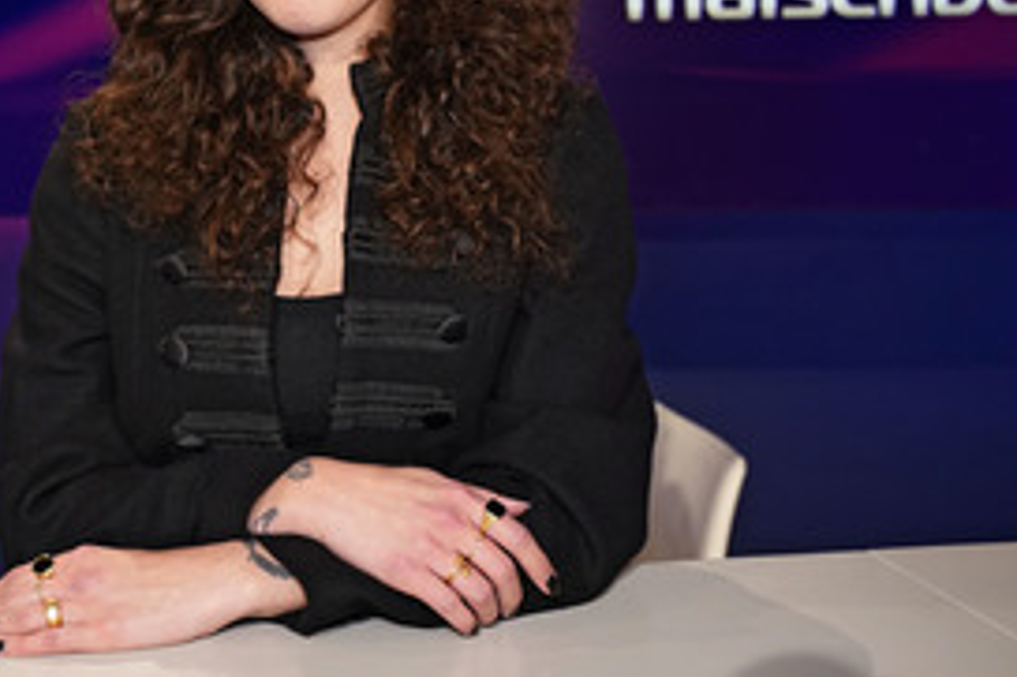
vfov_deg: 23.1
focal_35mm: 58
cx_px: 376
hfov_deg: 34.3
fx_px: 1637
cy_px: 157
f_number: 4.5
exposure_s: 1/125
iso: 1600
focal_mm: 35
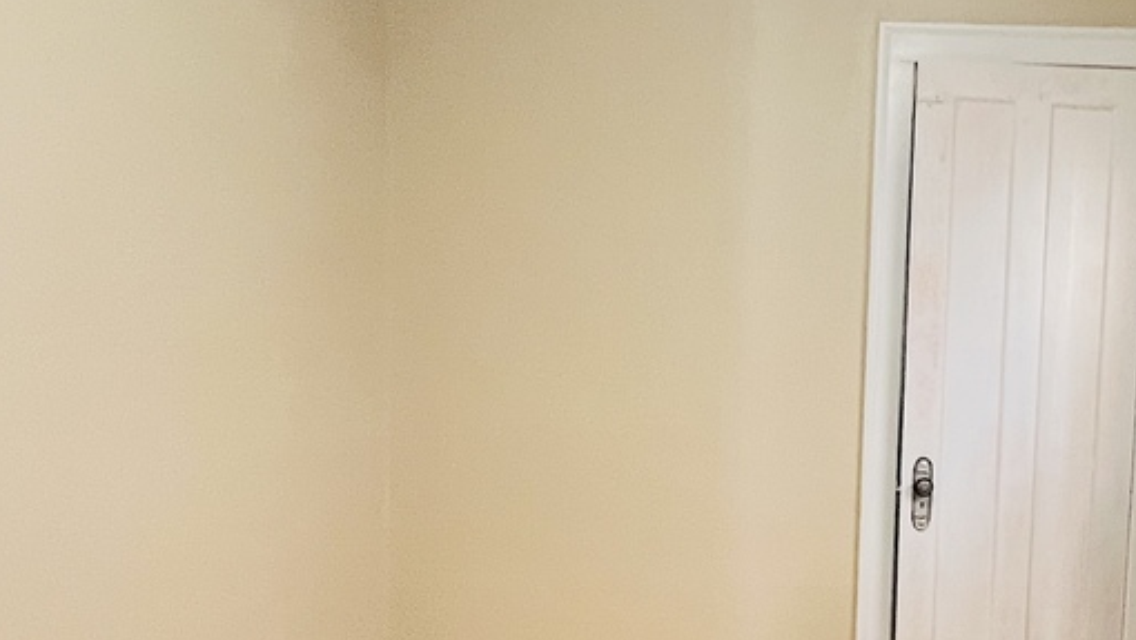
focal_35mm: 40
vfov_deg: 29.1
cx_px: 969
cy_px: 506
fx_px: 1205
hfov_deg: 46.7
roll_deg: -0.5
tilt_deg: -5.0
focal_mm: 1.57
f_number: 1.8
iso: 500
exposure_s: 1/60
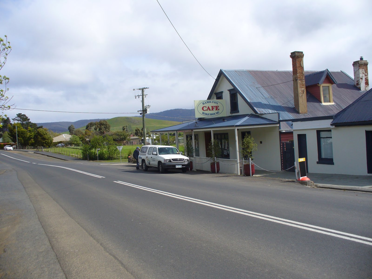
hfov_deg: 50.1
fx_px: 398
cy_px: 140
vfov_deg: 38.7
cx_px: 186
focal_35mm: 37
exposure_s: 1/400
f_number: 5.6
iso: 80
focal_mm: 6.1
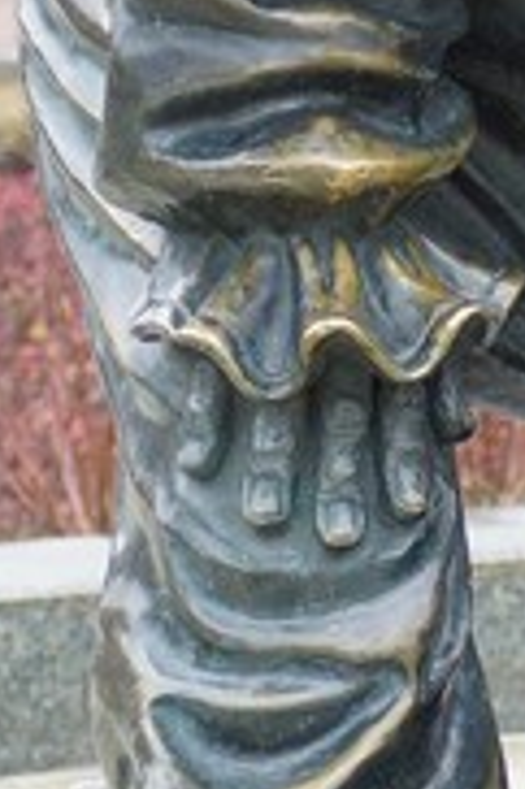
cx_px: 1002
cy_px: -447
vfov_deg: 3.1
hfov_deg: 2.1
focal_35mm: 667
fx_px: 14617
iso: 400
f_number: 4.5
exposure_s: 1/250
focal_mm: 90
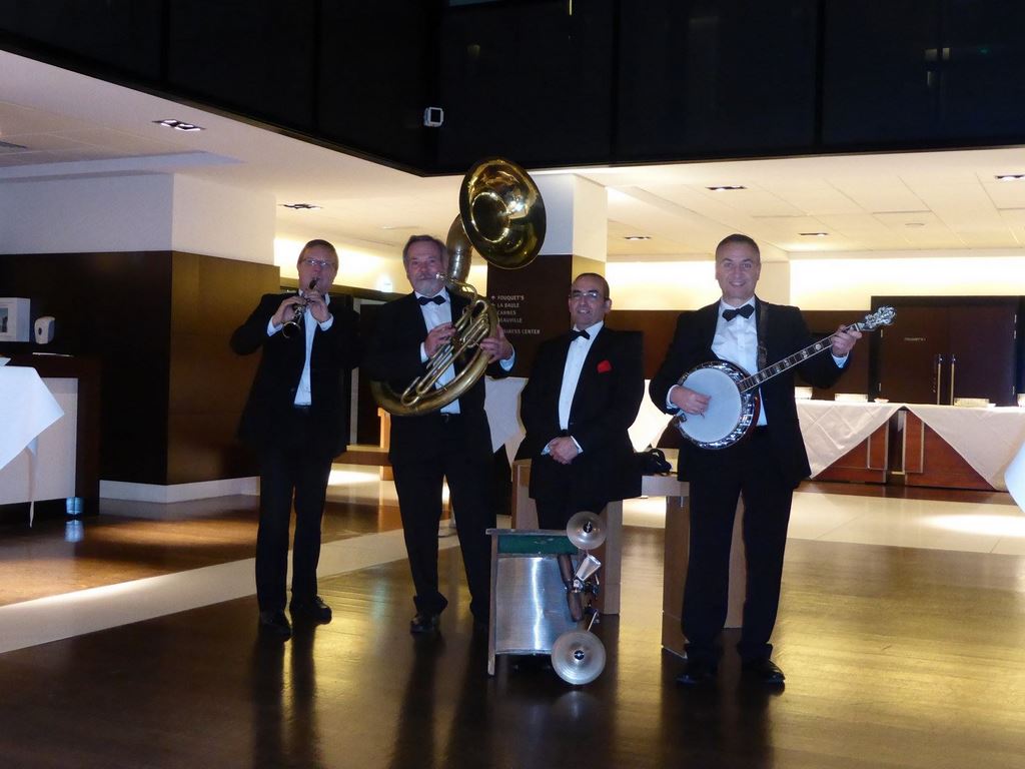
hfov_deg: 46.8
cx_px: 512
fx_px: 1184
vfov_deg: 36.0
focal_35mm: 40
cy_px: 384
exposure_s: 1/13
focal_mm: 6.9
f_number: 3.9
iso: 800
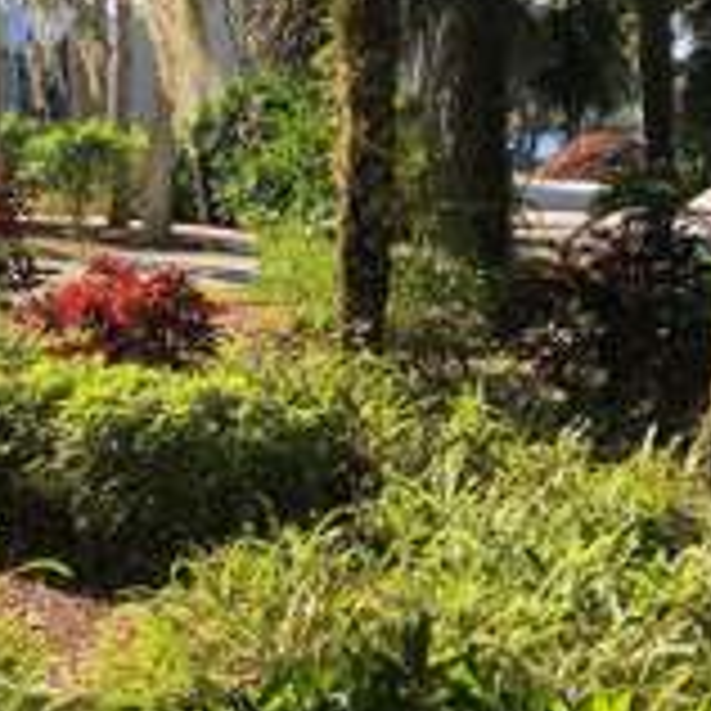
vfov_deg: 23.1
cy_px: 346
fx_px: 1743
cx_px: -171
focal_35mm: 75
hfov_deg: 21.2
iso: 20
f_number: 1.8
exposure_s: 1/558
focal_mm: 3.99
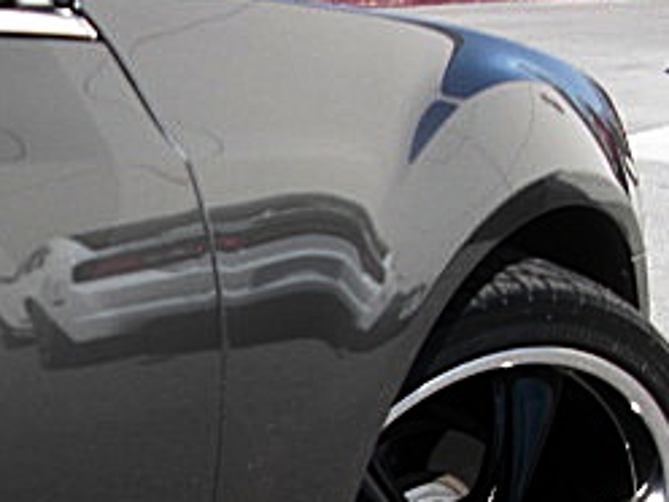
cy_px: 532
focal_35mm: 93
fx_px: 1797
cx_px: 32
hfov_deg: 20.5
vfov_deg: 15.5
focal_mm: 6.3
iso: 50
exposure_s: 1/400
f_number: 2.8
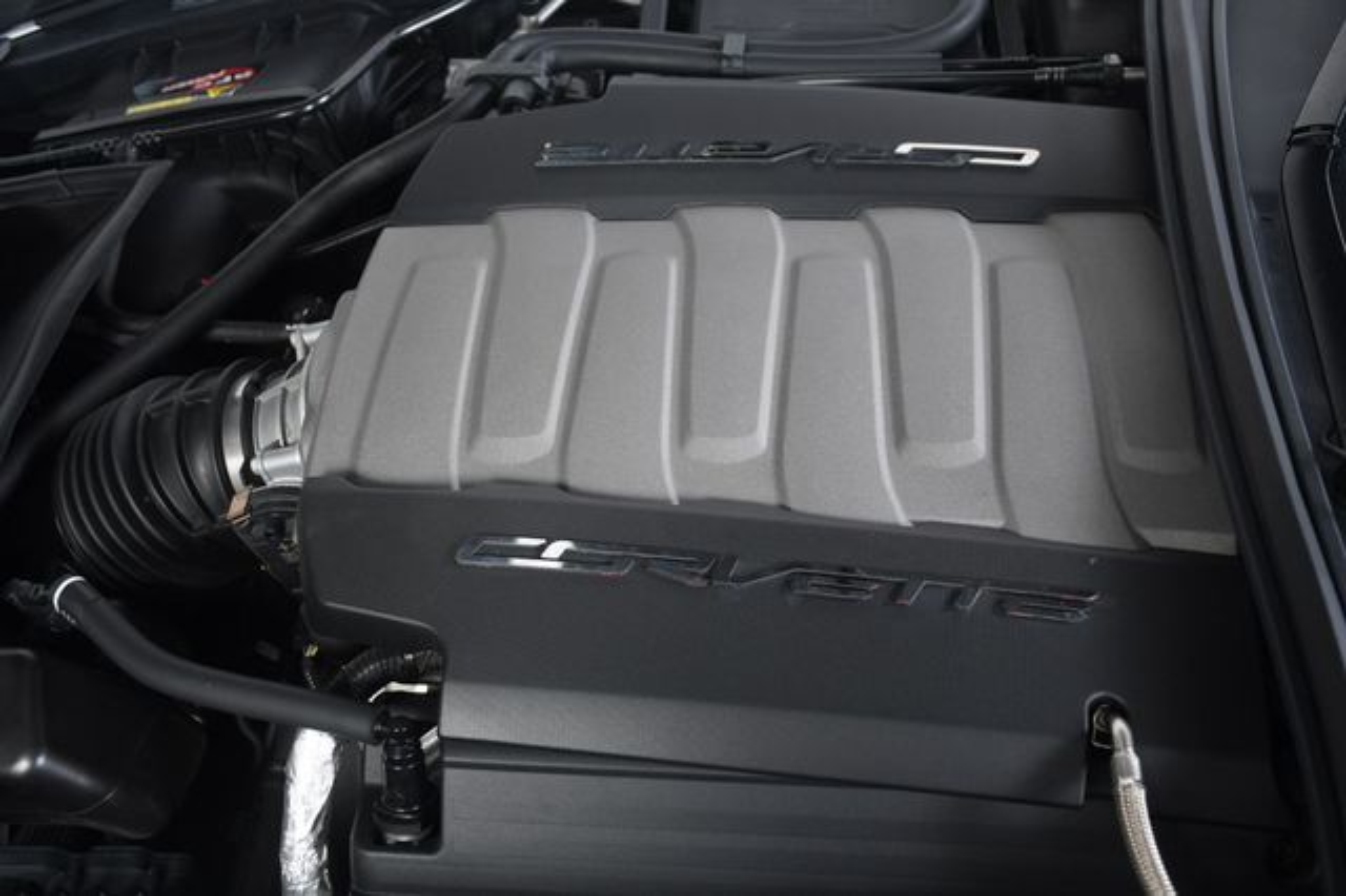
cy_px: 448
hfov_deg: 48.5
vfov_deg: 33.4
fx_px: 1495
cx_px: 673
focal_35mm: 40
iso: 100
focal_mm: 27
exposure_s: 1/160
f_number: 4
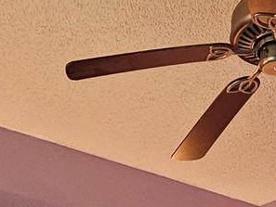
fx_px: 558
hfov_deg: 27.7
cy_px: 430
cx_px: 169
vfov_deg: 15.8
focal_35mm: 70
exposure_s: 1/60
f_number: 2.2
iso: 400
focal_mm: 2.2
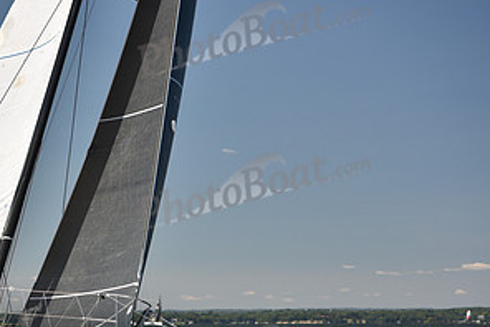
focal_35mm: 137
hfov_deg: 14.8
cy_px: 296
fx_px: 1867
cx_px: 53
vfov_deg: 10.0
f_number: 3.5
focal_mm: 70
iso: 250
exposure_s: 1/1000
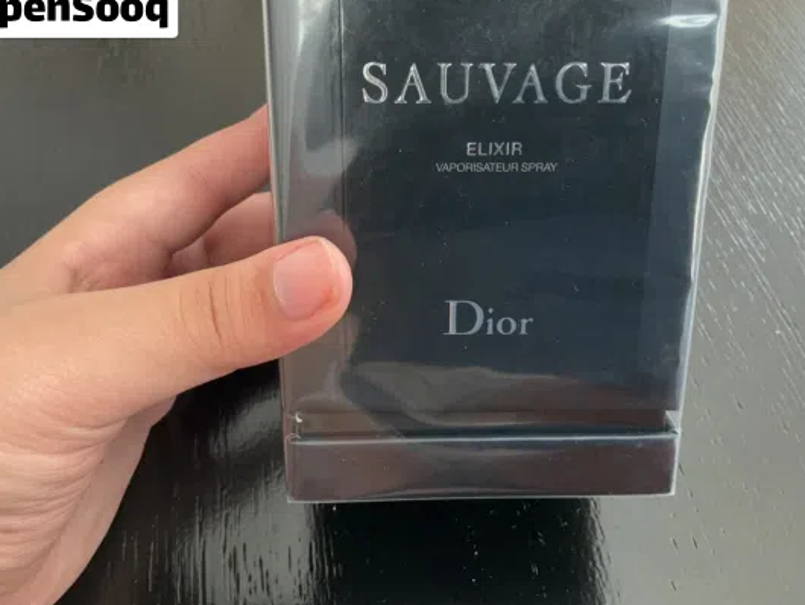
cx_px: 407
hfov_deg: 52.6
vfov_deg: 40.6
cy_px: 257
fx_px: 814
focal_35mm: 35
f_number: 1.8
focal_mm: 3
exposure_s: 1/50
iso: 160
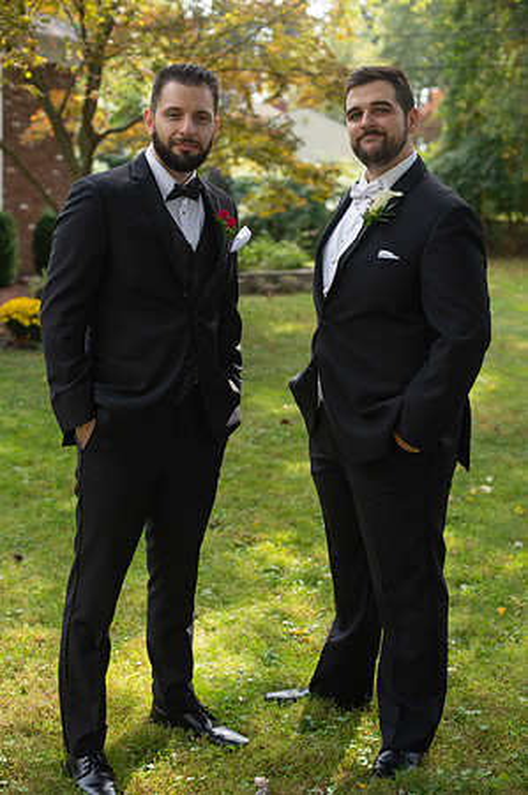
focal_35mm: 50
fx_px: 1102
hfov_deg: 26.9
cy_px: 398
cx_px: 264
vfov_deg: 39.6
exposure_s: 1/1250
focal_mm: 50
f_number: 3.2
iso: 400
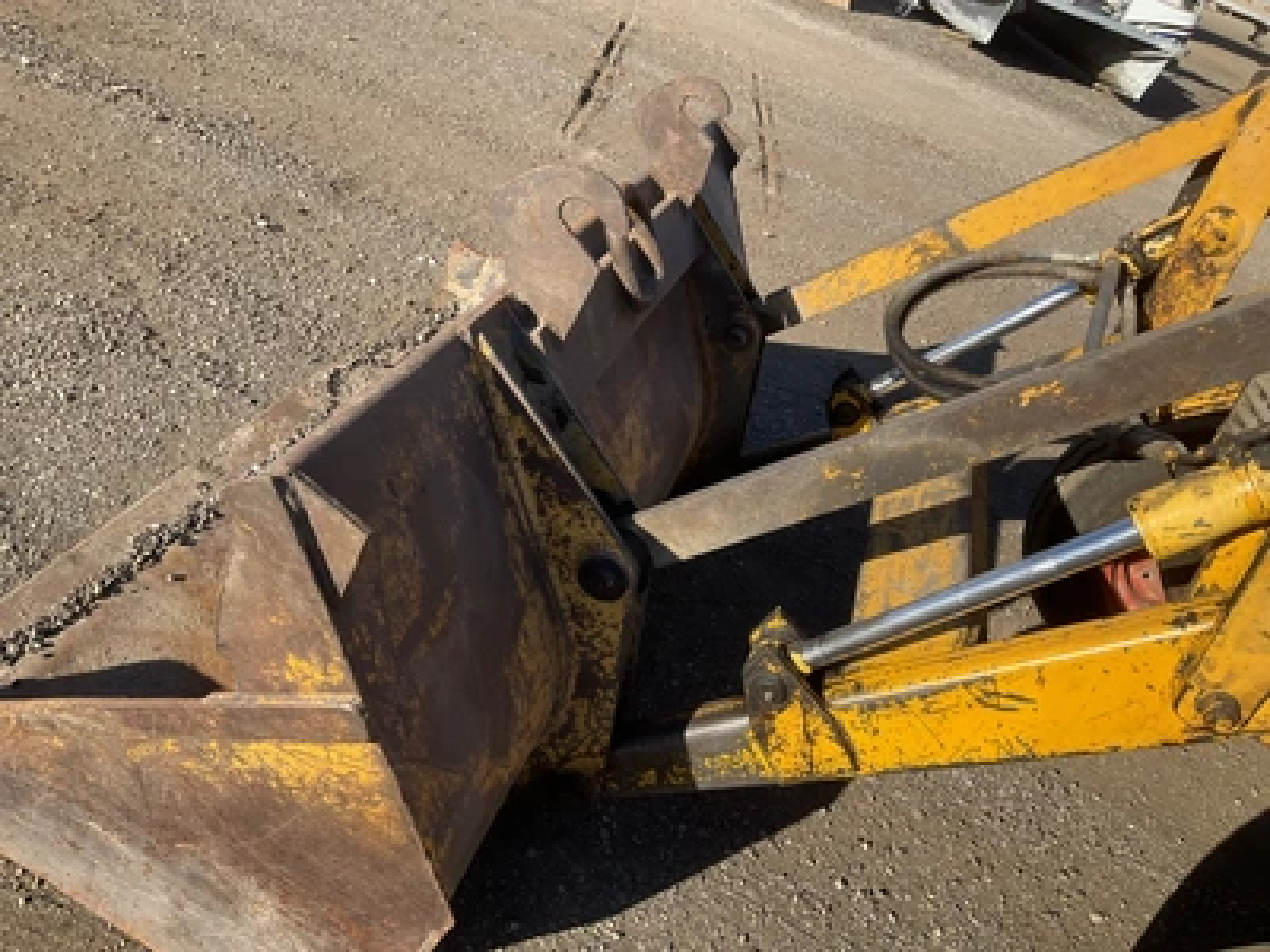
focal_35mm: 29
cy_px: 476
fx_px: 1064
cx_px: 635
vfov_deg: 48.2
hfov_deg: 61.7
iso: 25
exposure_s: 1/978
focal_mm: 3
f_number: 1.8
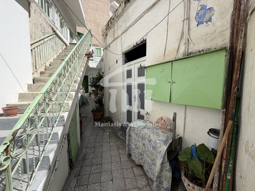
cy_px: 96
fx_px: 103
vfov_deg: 85.7
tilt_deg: -4.4
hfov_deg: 102.1
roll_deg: -0.8
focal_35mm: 14
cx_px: 128
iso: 20
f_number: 2.2
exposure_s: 1/1189
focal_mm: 2.22
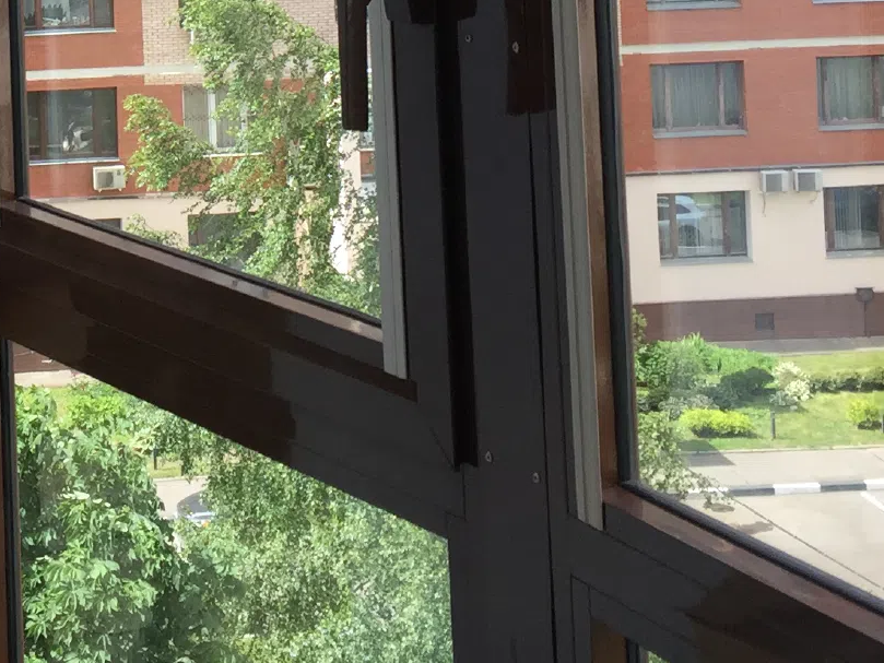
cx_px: -51
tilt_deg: +0.2
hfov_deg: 21.7
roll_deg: +1.4
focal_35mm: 86
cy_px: -294
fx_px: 2197
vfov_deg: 15.9
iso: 32
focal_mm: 4.15
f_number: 2.2
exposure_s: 1/520
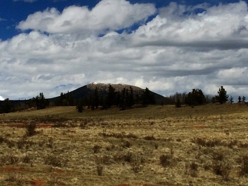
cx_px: 129
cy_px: 90
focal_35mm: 31
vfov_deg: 45.4
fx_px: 222
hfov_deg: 58.3
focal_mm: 4.15
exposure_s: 1/20833
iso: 40
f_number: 2.2
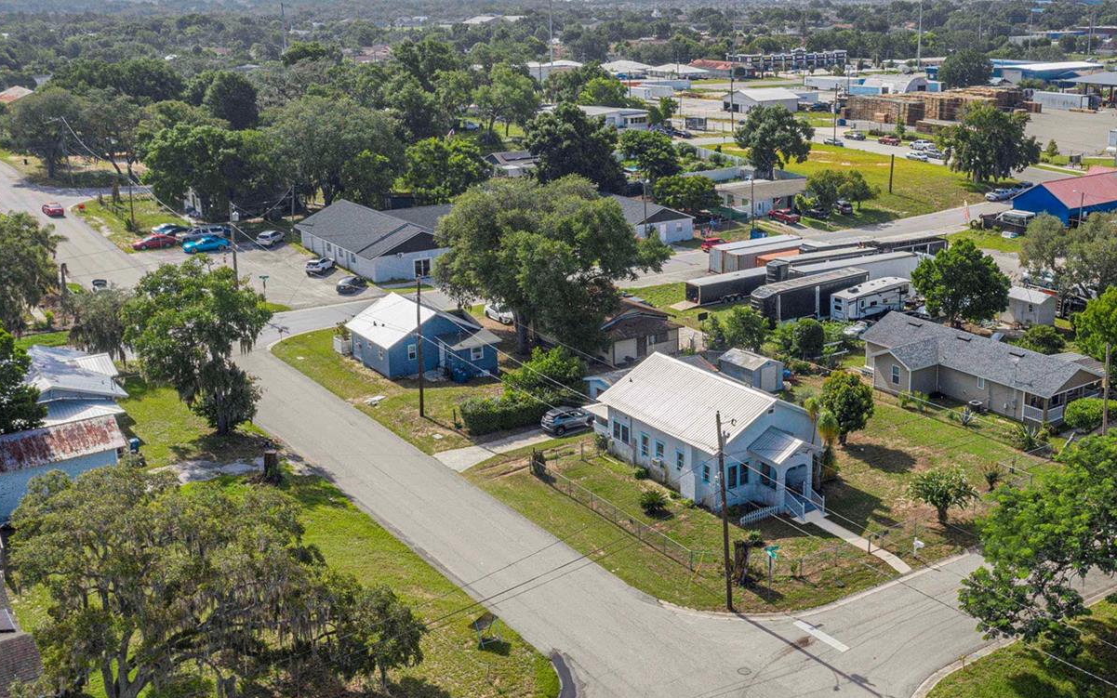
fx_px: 1157
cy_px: 272
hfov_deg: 50.7
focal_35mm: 38
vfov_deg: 33.5
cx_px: 731
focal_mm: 10.26
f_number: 5.6
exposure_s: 1/640
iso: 100
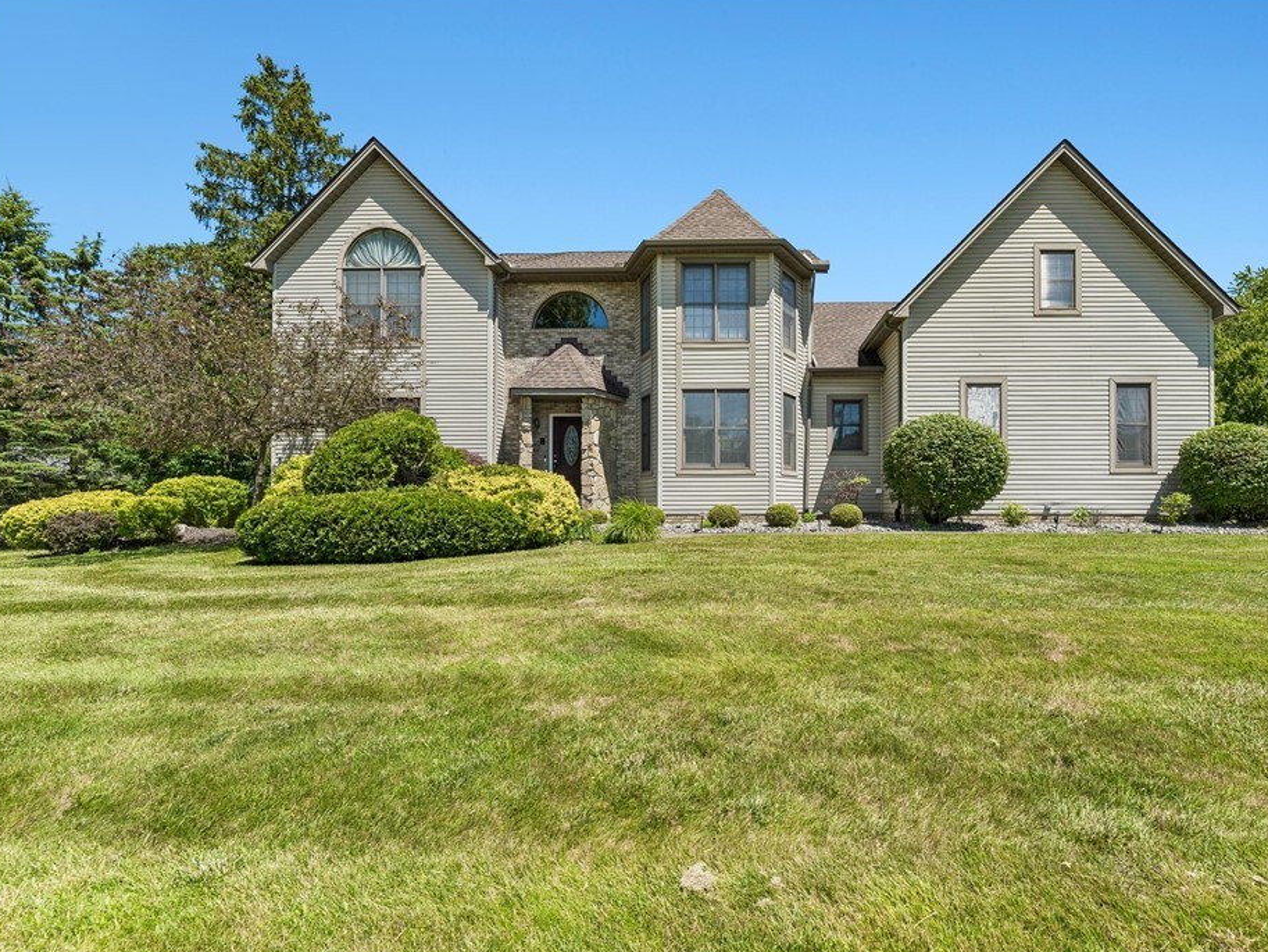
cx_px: 740
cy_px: 493
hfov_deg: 93.6
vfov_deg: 78.1
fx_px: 586
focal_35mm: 16
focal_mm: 14
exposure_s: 1/500
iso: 200
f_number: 8
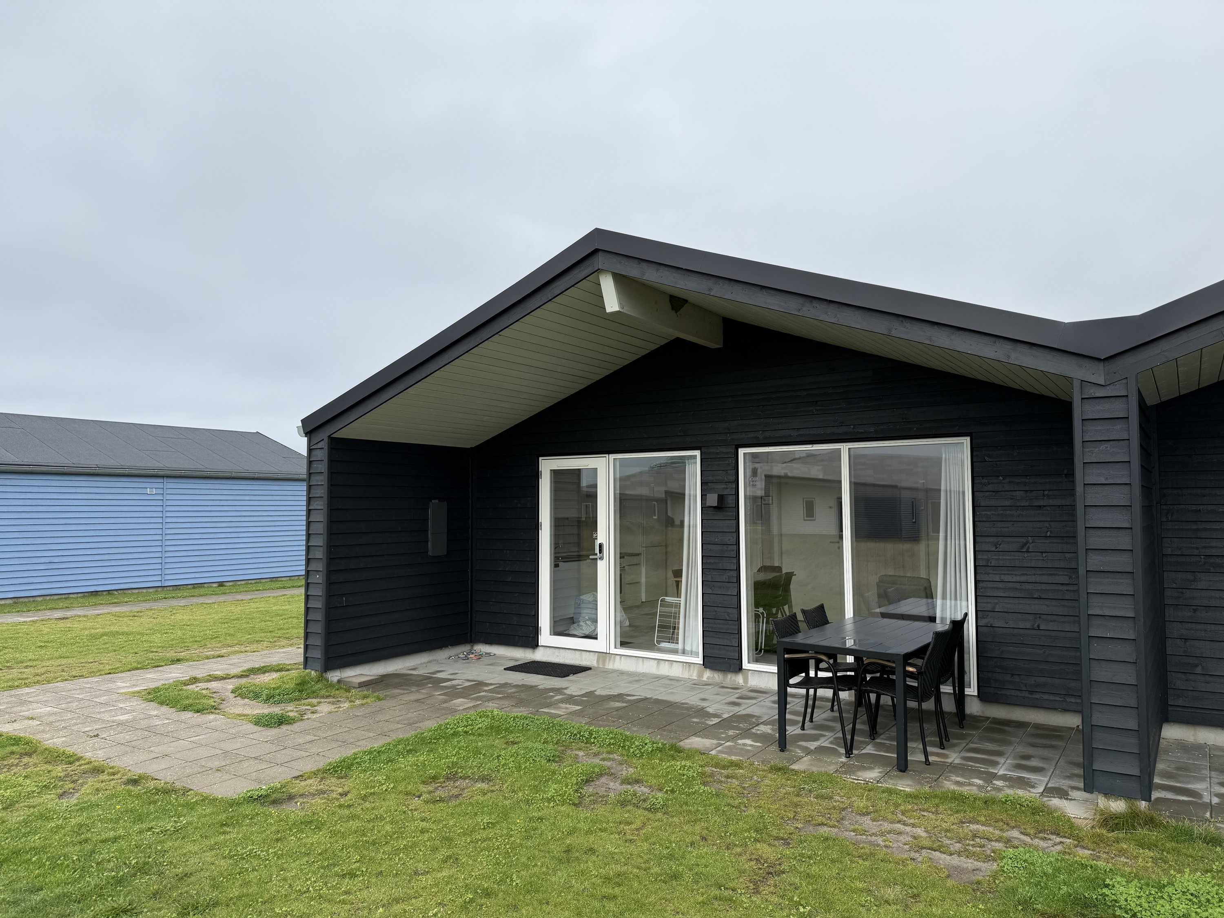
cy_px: 459
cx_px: 612
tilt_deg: +3.5
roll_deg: +0.2
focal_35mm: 24
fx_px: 849
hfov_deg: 71.6
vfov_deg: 56.8
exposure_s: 1/2169
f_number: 1.78
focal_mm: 6.76
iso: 80
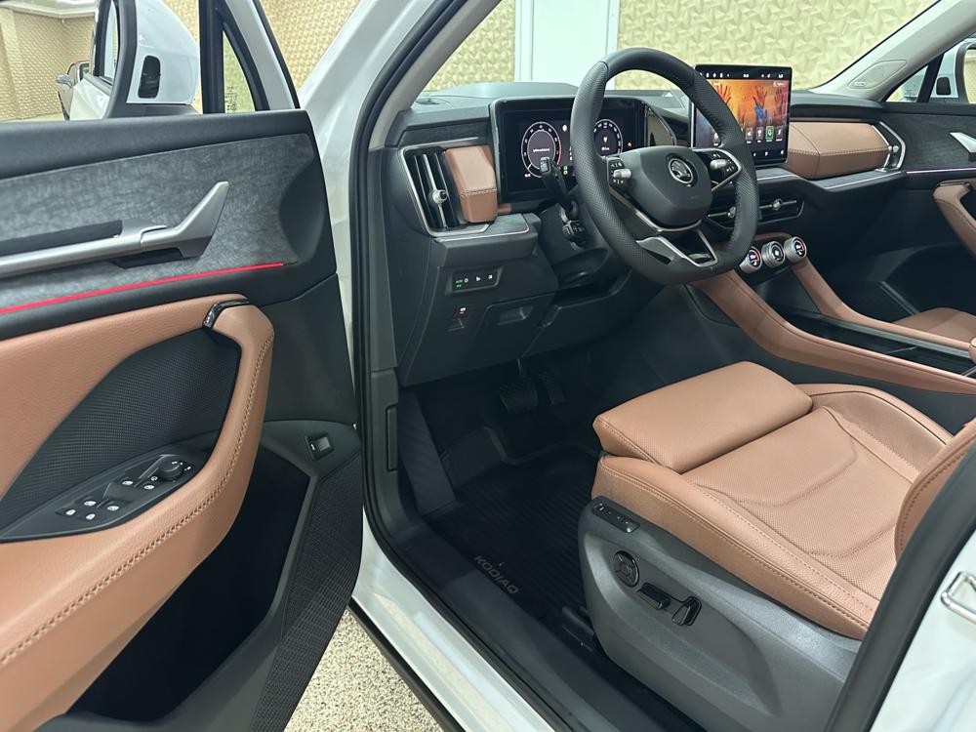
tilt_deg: -21.9
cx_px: 488
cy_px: 366
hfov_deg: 71.6
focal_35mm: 24
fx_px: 677
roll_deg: -0.5
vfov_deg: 56.8
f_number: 1.78
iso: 640
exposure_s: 1/33
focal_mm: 6.86
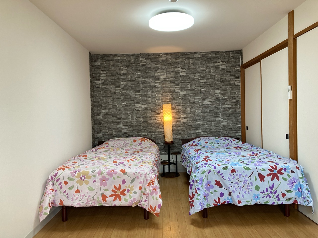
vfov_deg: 49.7
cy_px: 119
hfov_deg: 63.4
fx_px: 257
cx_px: 159
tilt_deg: -2.1
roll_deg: +1.7
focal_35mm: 28
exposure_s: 1/60
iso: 50
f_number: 1.8
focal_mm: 3.99
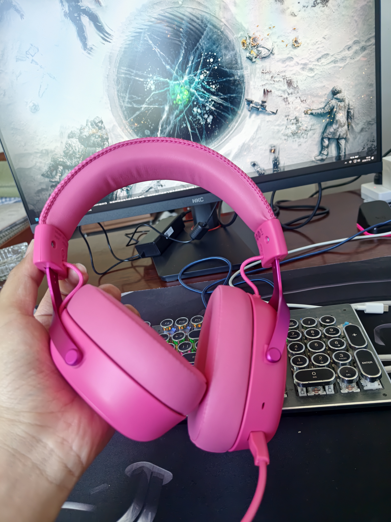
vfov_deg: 73.9
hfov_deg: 58.9
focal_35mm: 23
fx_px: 346
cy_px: 261
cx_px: 196
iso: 272
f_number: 1.88
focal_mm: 5.56
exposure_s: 1/100
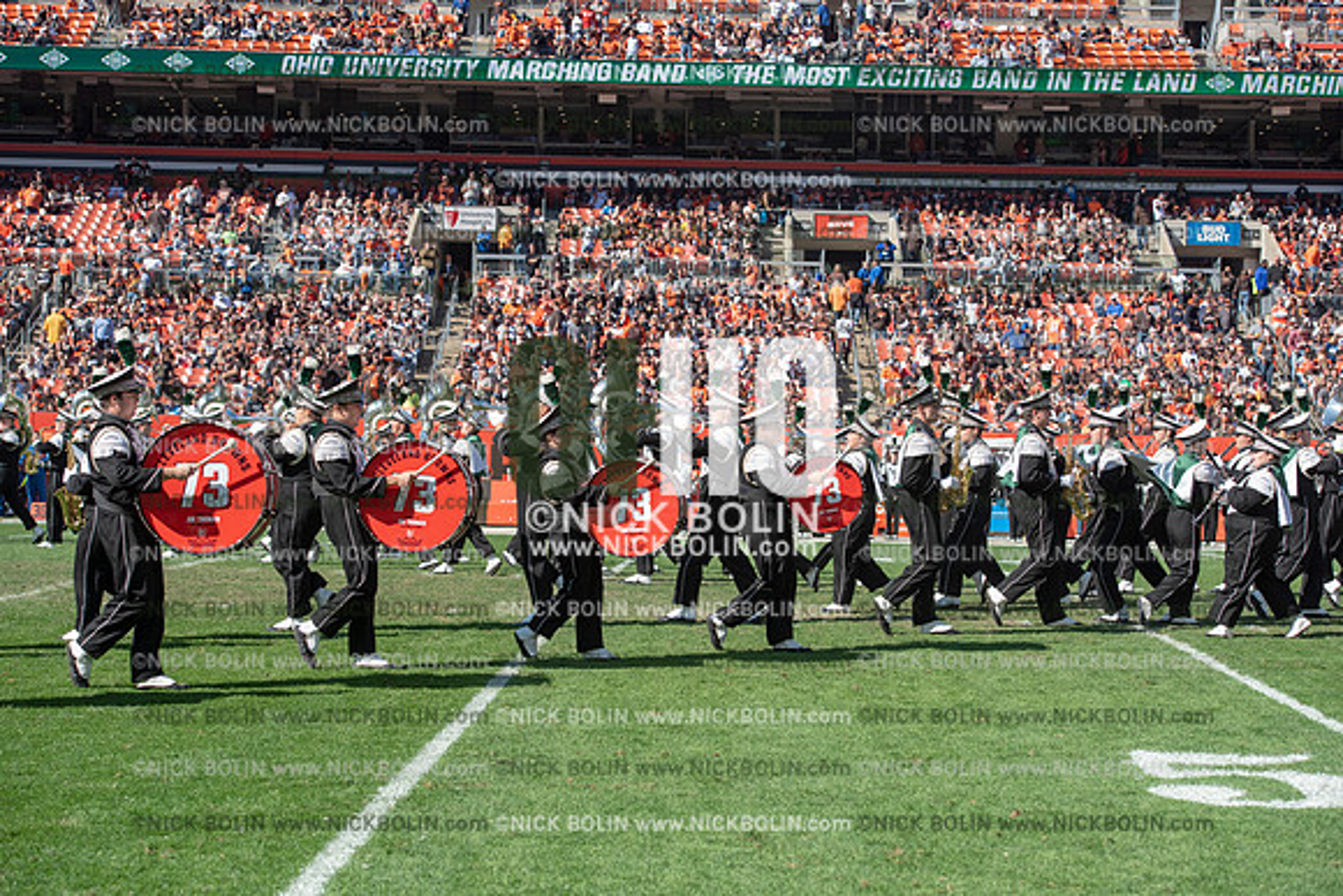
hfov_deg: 28.8
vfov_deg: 19.5
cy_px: 448
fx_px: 2612
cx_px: 672
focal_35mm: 70
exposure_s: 1/2000
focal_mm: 70
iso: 400
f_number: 5
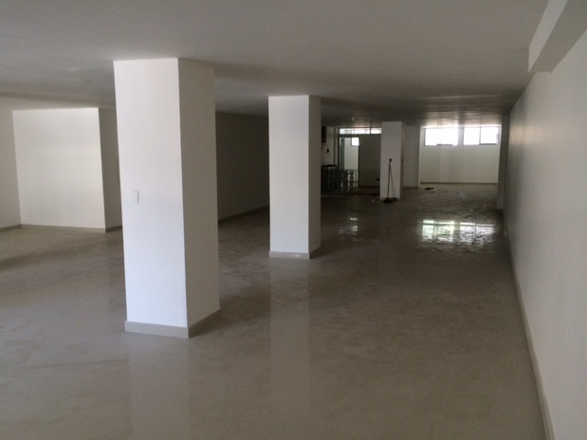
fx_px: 509
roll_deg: +1.5
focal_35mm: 30
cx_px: 298
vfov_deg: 46.8
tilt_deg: -10.3
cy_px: 222
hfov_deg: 60.0
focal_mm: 4.15
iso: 160
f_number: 2.2
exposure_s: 1/30
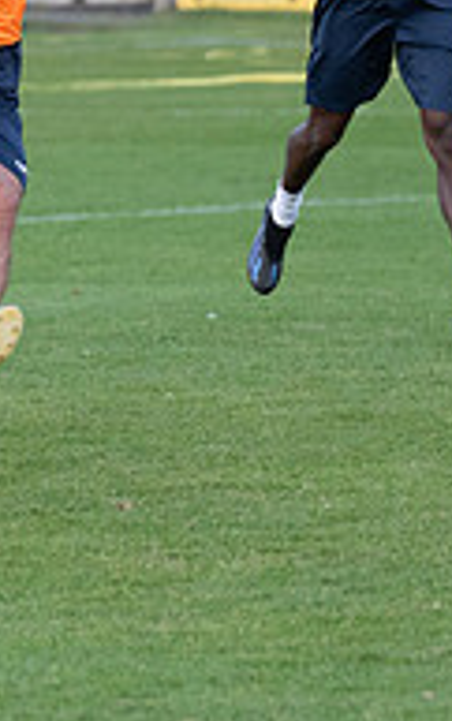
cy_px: 321
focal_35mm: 505
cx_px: -445
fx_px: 9931
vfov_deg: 4.2
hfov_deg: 2.6
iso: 1000
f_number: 3.2
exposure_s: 1/320
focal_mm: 110
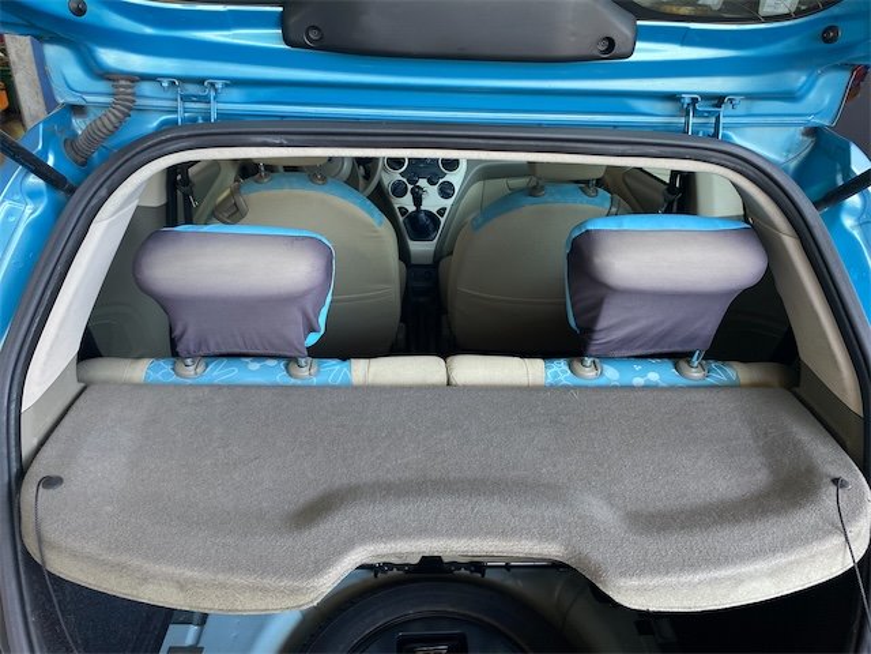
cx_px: 436
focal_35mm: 26
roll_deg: -1.5
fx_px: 654
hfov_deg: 67.3
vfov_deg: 53.1
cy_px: 327
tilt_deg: -28.5
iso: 125
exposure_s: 1/64
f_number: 1.8
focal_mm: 4.25
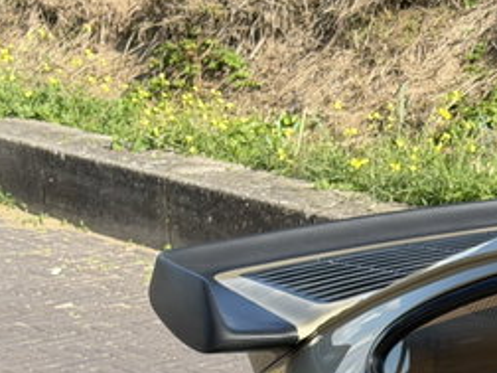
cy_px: 549
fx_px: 2096
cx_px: 582
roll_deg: +0.2
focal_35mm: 146
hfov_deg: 13.2
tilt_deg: -20.5
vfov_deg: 9.9
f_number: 1.78
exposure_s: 1/2342
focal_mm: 6.76
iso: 64
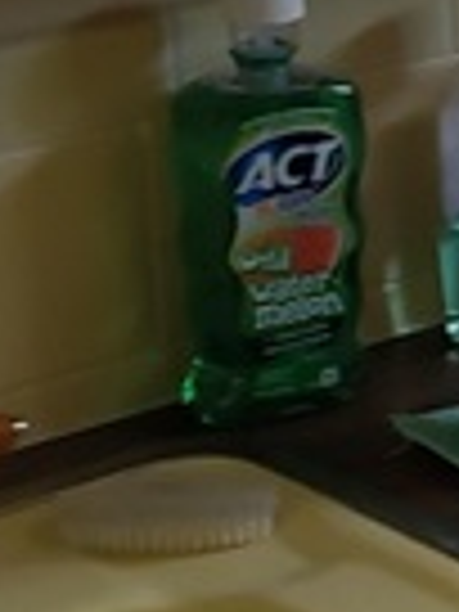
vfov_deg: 10.7
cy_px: 122
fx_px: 3253
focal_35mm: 184
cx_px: 1102
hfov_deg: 7.5
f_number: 1.5
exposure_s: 1/12
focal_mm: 4.3
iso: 250
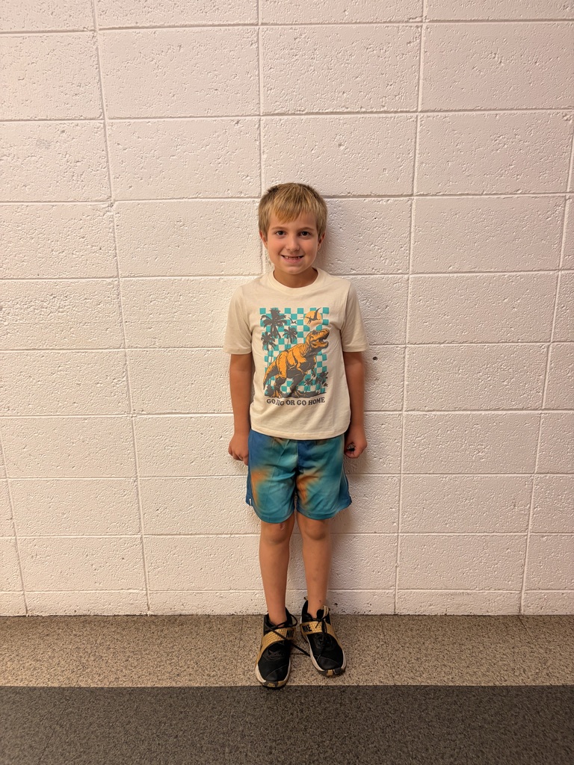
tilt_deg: -20.7
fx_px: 575
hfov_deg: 53.1
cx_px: 287
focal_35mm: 26
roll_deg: +1.0
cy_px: 382
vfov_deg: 67.3
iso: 125
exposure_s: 1/60
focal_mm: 5.96
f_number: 1.6
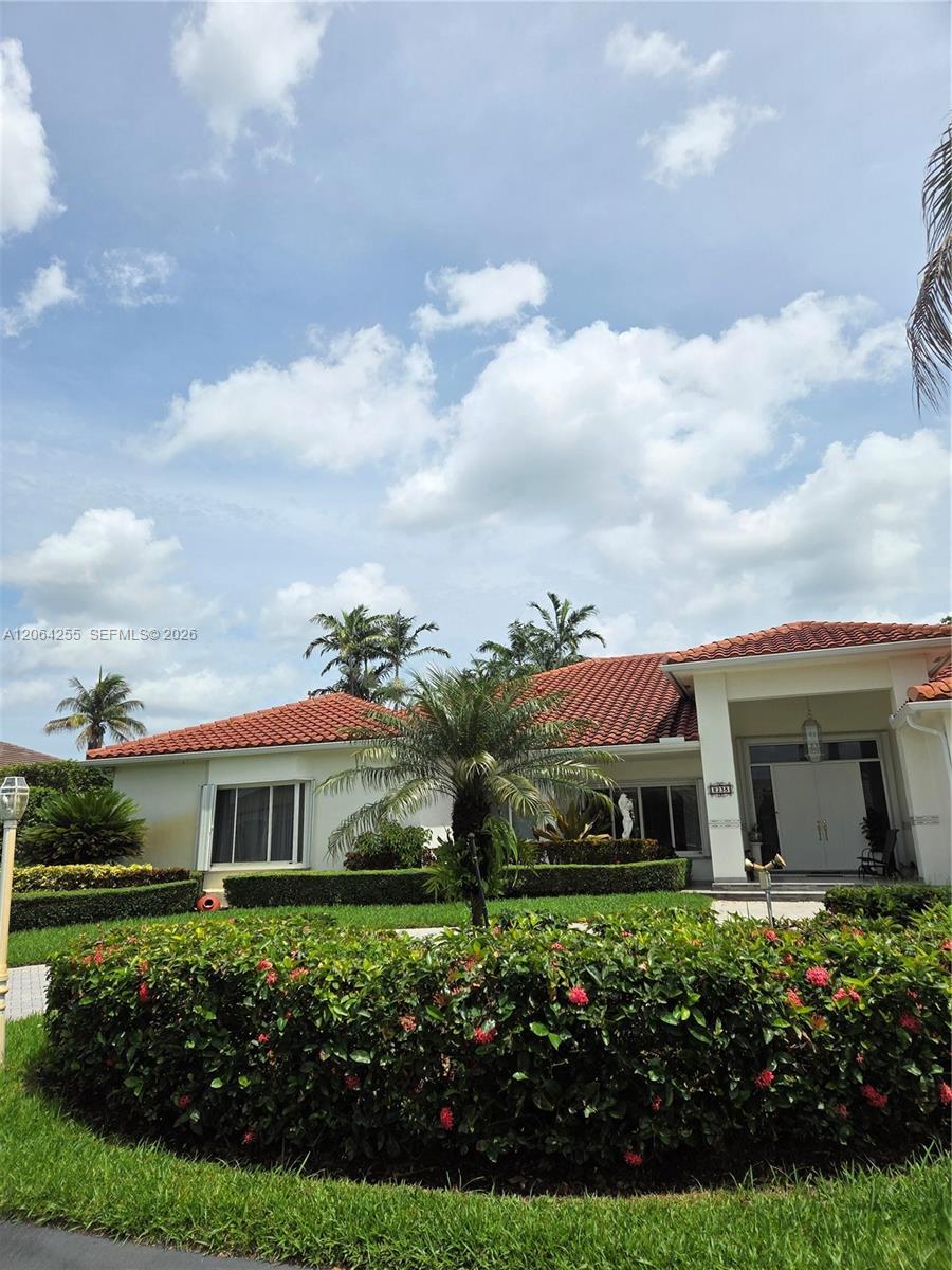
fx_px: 843
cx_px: 476
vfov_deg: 73.9
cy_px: 635
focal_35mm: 23
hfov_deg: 58.9
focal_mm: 5.4
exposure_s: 1/7075
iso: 80
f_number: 1.8
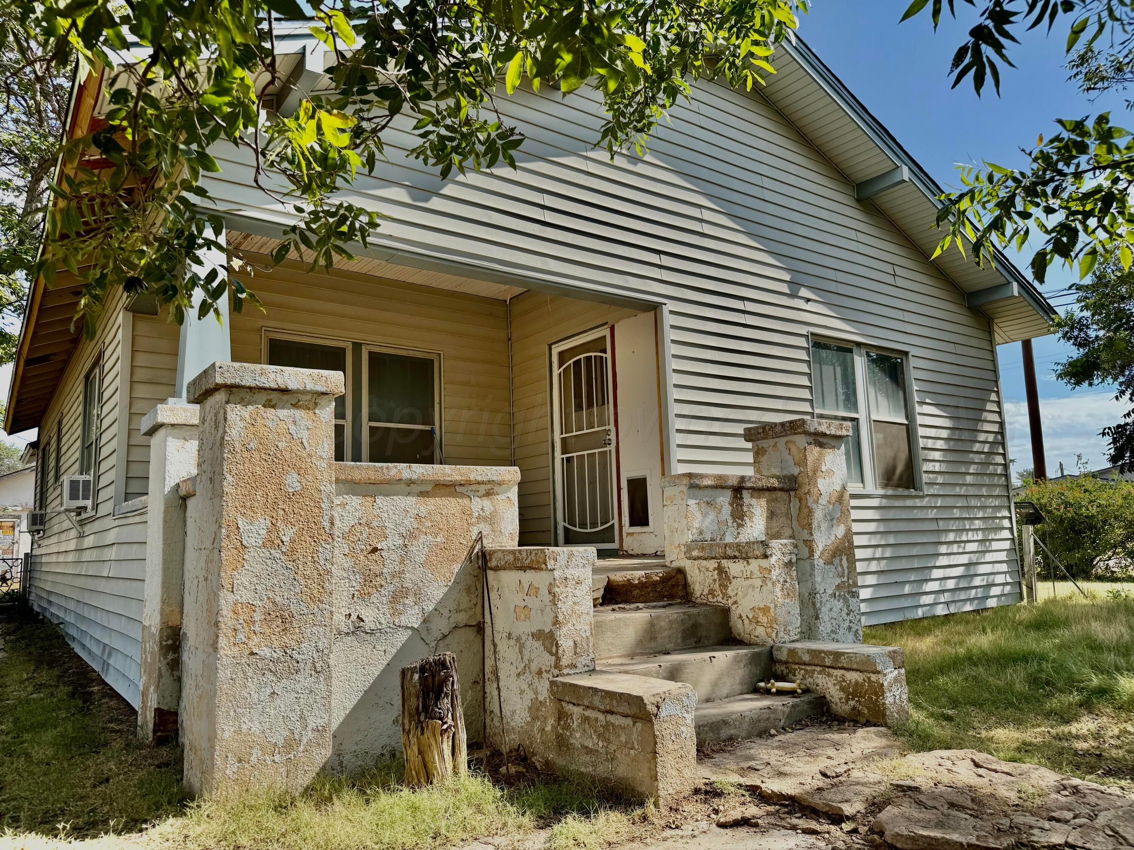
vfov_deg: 56.8
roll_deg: +1.8
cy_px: 425
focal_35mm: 24
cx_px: 567
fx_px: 786
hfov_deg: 71.6
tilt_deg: +8.3
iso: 80
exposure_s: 1/4167
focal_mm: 6.76
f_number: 1.78
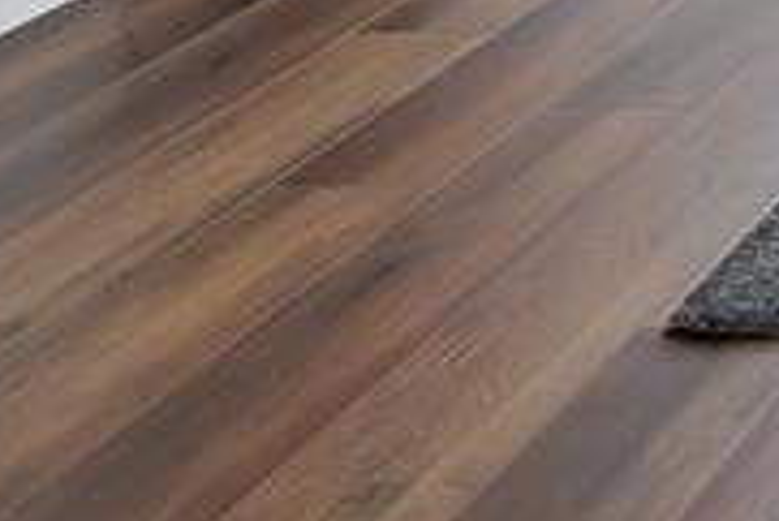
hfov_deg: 15.8
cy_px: -853
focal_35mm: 68
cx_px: 1821
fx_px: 1473
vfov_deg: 12.9
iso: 640
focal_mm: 12
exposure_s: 1/5
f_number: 9
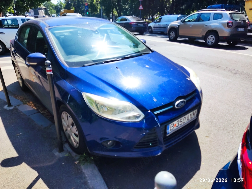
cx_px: 126
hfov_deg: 69.4
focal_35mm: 25
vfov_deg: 54.9
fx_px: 182
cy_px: 94
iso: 50
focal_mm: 4.71
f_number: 1.79
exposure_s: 1/1427
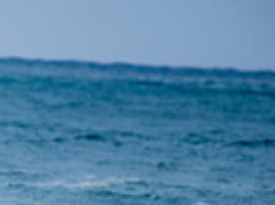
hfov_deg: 0.9
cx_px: -277
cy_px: 357
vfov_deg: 0.7
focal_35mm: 2132
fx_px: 16922
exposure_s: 1/800
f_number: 5.6
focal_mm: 500
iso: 200
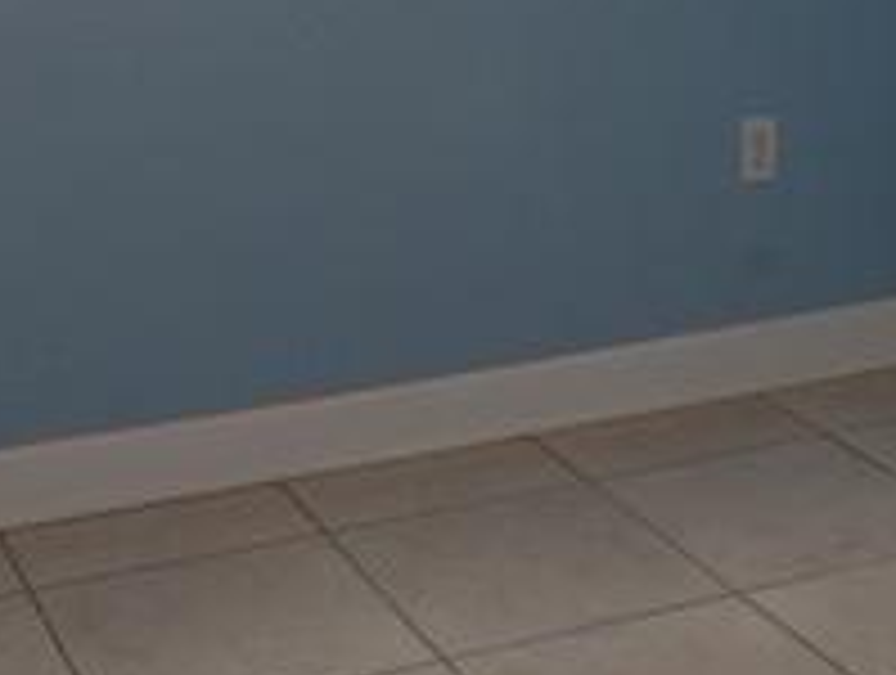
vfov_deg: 18.6
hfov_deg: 25.3
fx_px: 1997
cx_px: 468
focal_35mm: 77
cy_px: -22
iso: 146
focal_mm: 4.3
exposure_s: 1/33
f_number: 3.2
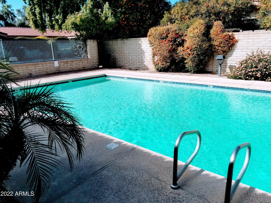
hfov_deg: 67.3
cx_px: 136
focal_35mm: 26
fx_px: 204
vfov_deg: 53.1
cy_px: 102
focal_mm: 4.25
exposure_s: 1/4688
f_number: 1.7
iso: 50
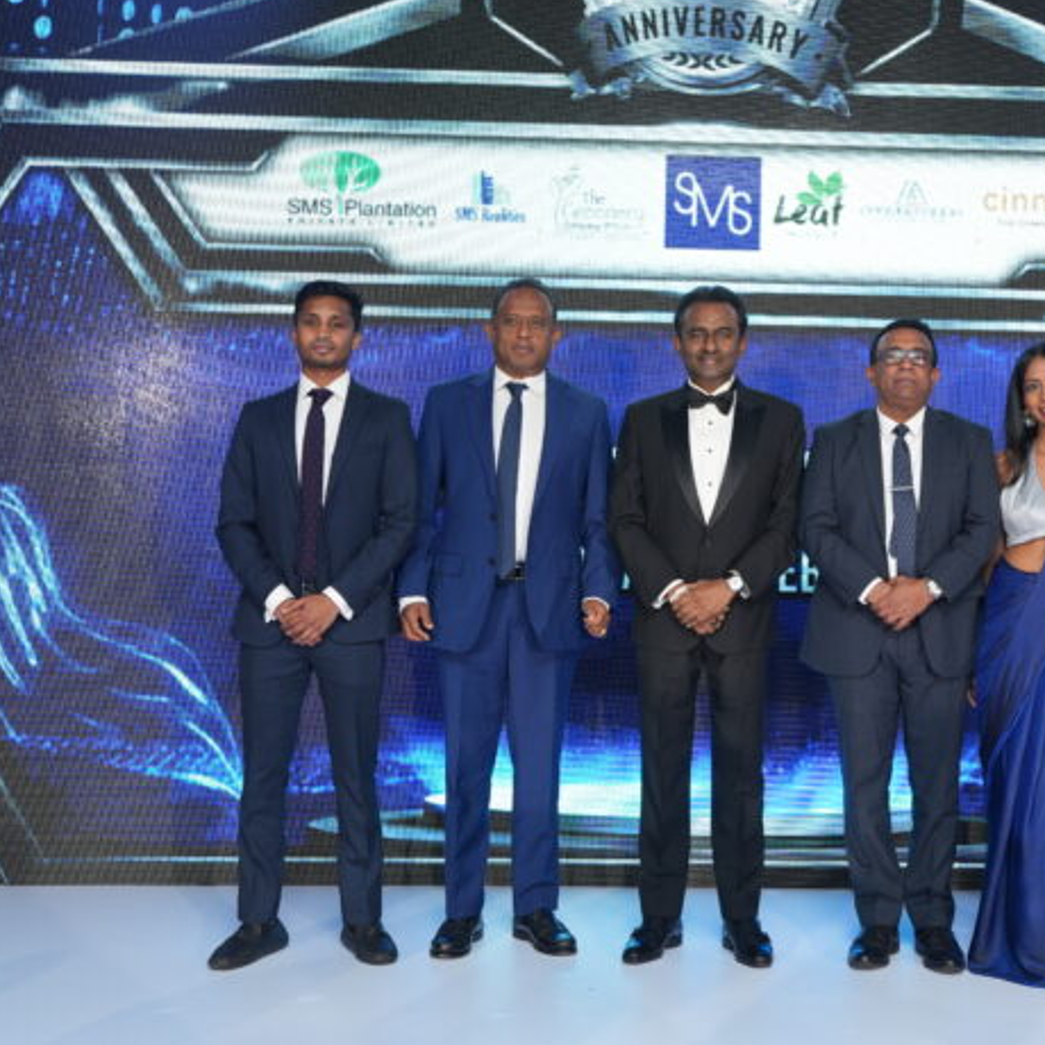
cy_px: 426
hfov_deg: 33.6
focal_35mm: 50
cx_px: 738
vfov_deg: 33.9
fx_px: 1708
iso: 800
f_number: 4
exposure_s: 1/200
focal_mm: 33
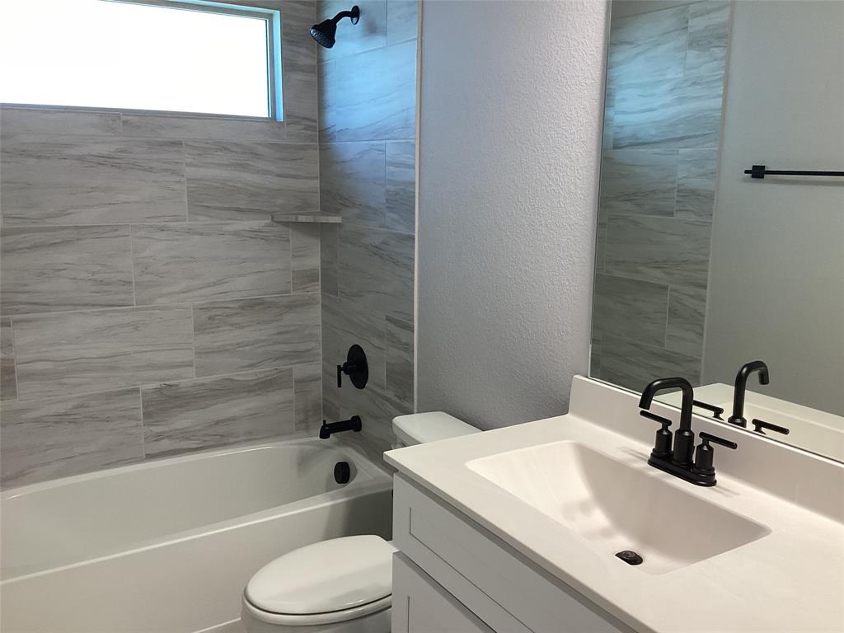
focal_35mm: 31
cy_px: 316
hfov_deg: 58.4
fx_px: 756
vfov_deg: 45.4
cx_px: 422
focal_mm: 3.3
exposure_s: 1/60
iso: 125
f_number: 2.4
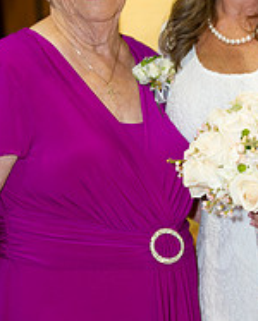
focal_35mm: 158
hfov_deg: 9.8
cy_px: 151
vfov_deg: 12.2
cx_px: 183
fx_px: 1506
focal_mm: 70
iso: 1600
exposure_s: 1/80
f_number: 2.8
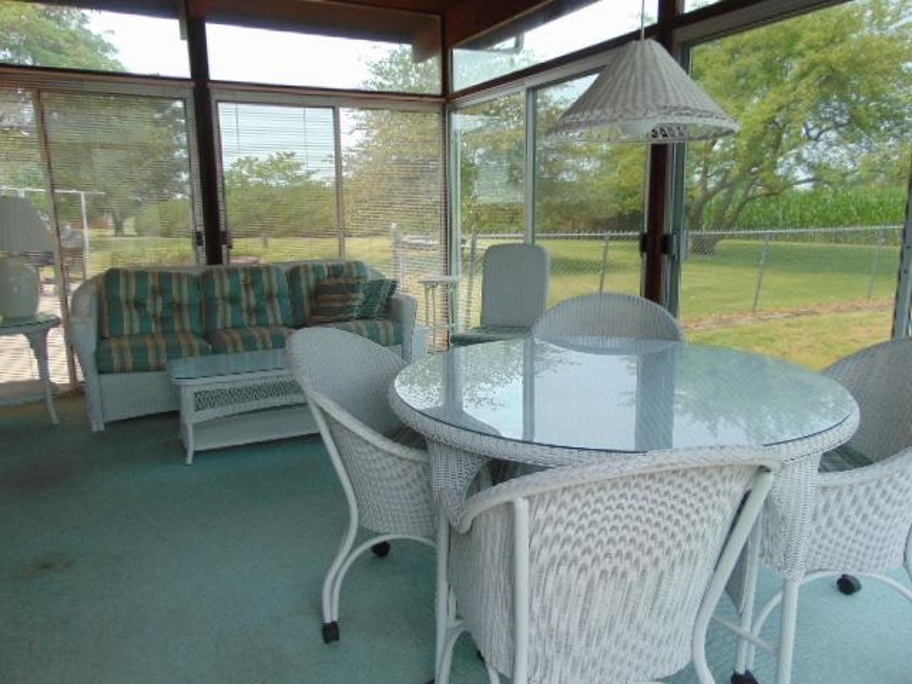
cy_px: 342
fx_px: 659
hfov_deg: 69.4
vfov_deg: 54.9
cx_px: 456
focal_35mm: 25
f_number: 3
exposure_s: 1/400
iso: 80
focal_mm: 4.5
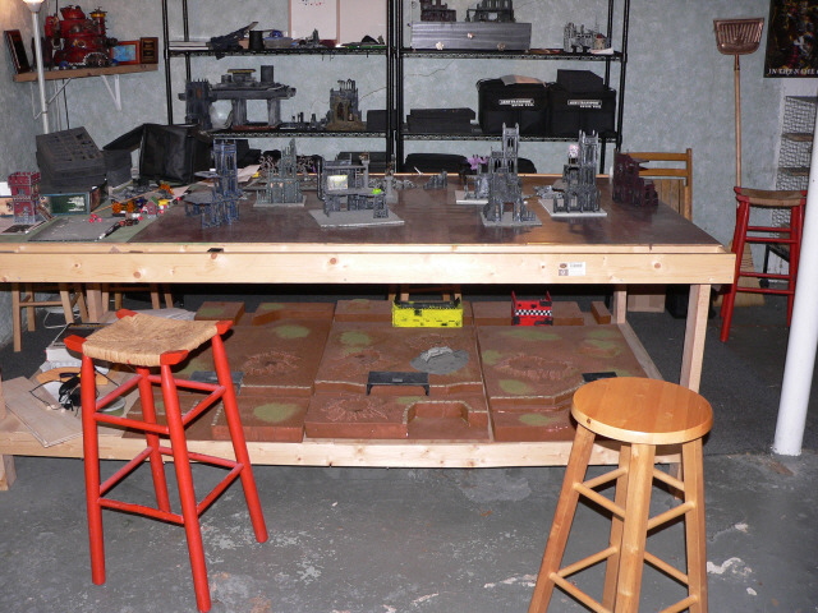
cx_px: 409
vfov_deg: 39.7
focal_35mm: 36
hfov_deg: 51.4
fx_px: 851
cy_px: 306
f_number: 2.8
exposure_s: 1/60
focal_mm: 6
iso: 150
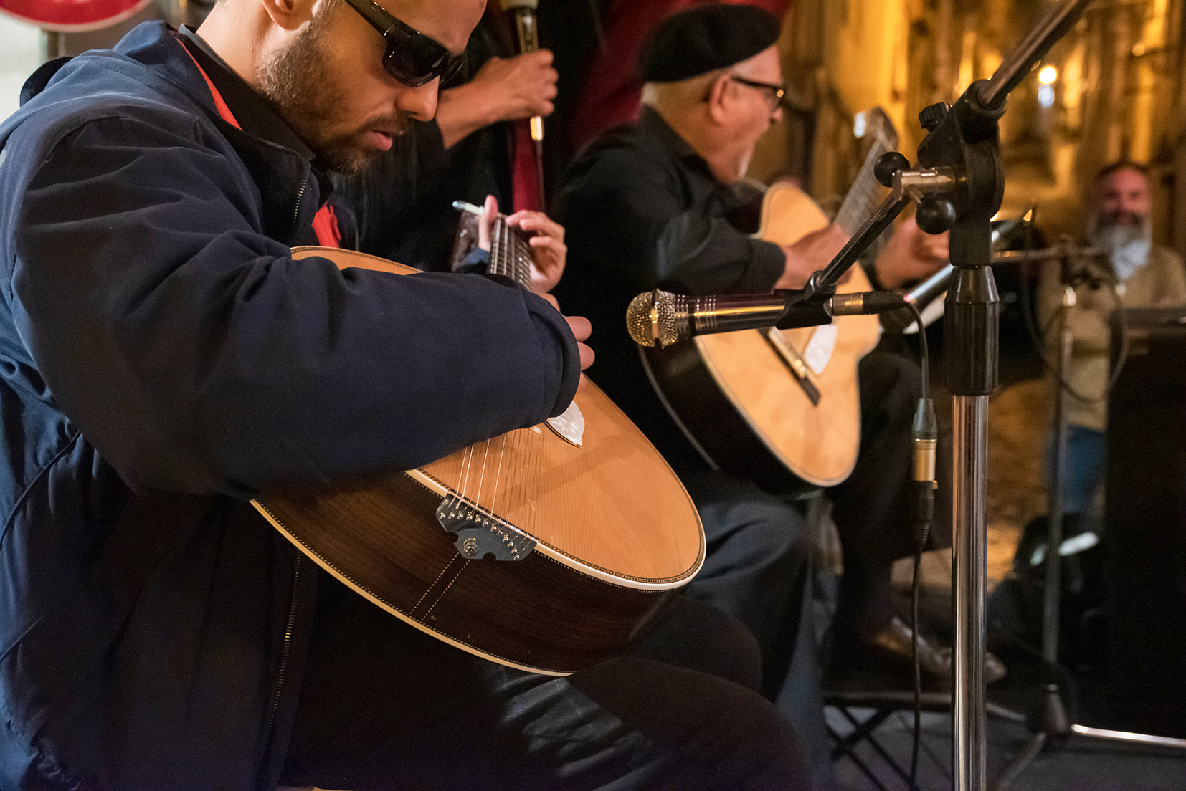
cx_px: 593
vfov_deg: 35.1
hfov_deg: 50.7
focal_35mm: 38
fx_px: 1252
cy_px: 396
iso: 12800
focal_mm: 38
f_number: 4.5
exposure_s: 1/60
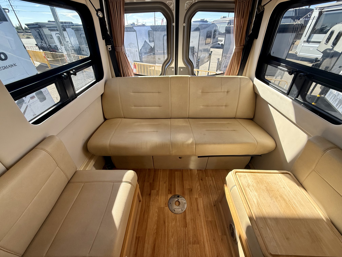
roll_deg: -0.9
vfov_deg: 85.7
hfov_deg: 102.1
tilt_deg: -34.1
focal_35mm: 14
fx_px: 138
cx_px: 171
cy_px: 128
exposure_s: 1/99
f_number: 2.2
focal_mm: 2.22
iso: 160
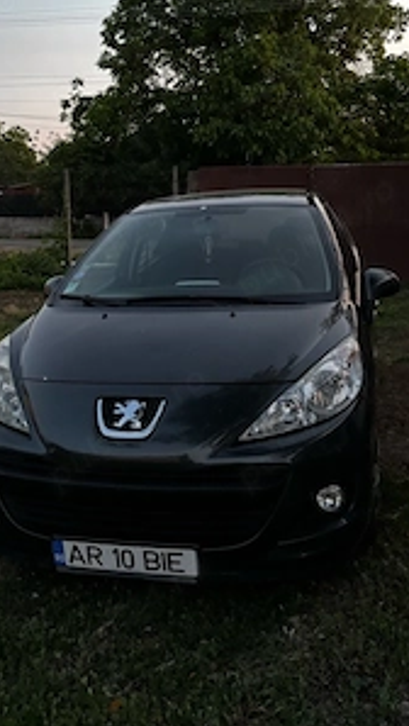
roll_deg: +0.0
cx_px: 175
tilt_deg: -5.6
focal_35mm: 38
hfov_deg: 31.2
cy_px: 268
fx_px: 731
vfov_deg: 52.1
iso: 640
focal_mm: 5.96
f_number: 1.6
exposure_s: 1/30
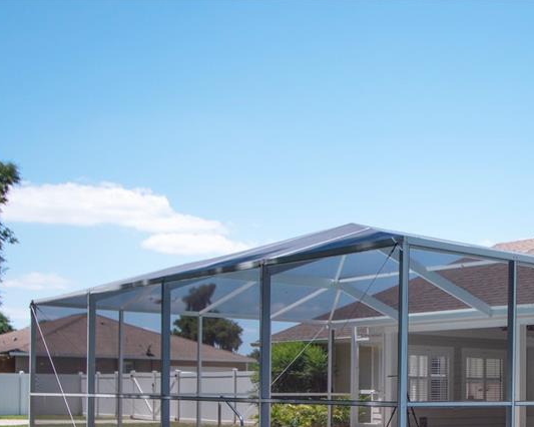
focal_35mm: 60
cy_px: 383
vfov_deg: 24.6
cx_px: 472
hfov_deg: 30.2
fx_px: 948
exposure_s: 1/2000
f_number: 3.2
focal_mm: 16
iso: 200
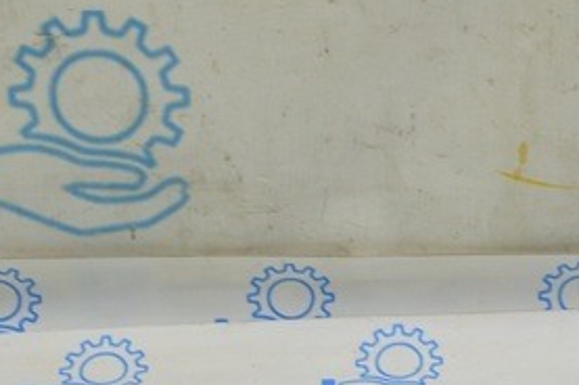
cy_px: 227
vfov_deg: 10.3
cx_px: 481
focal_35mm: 133
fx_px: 2137
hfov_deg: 15.3
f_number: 5.6
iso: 400
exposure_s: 1/25
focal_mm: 24
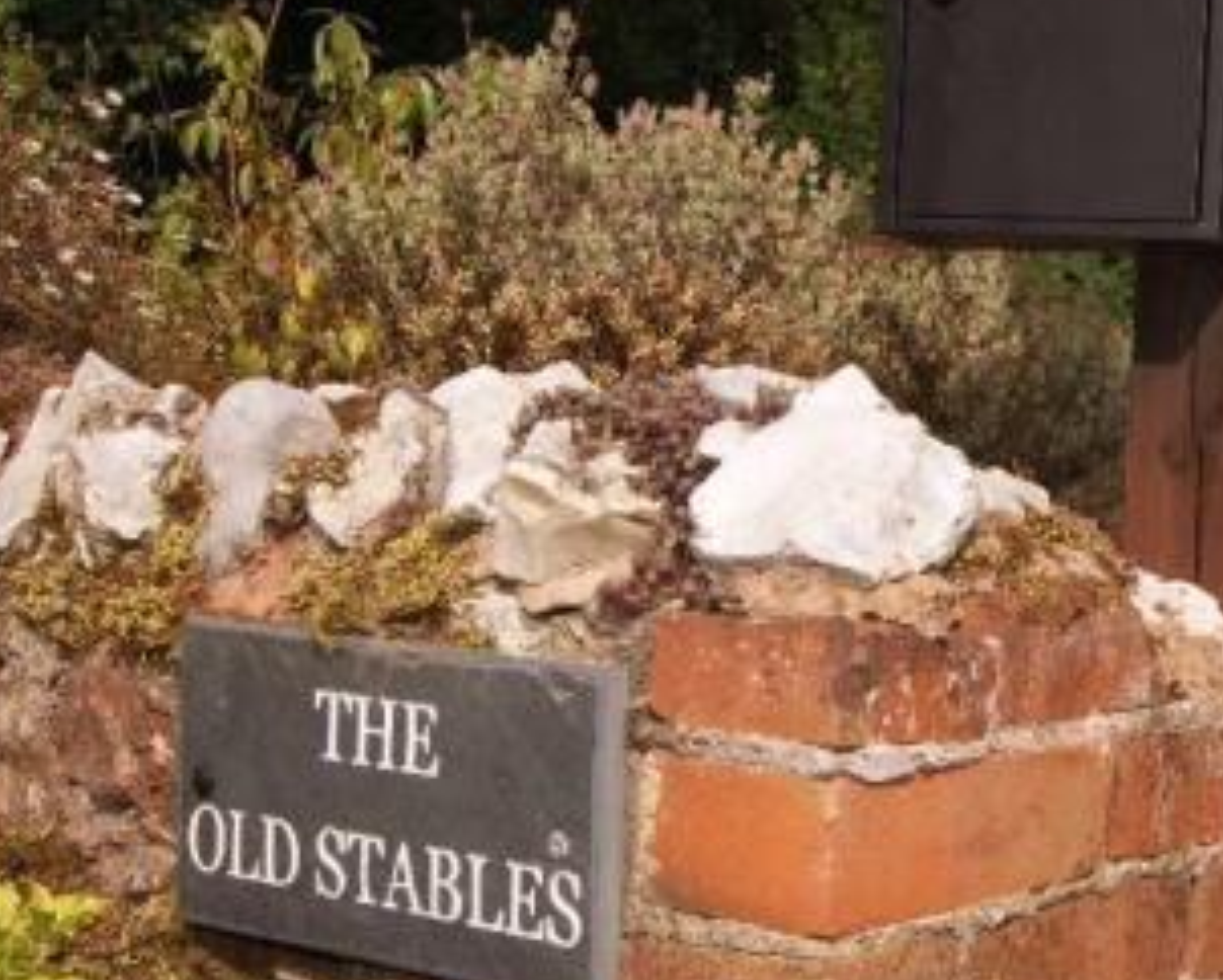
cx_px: 1201
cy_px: 496
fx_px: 2427
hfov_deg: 26.9
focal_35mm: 67
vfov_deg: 22.8
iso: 100
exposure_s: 1/160
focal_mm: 22
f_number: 11
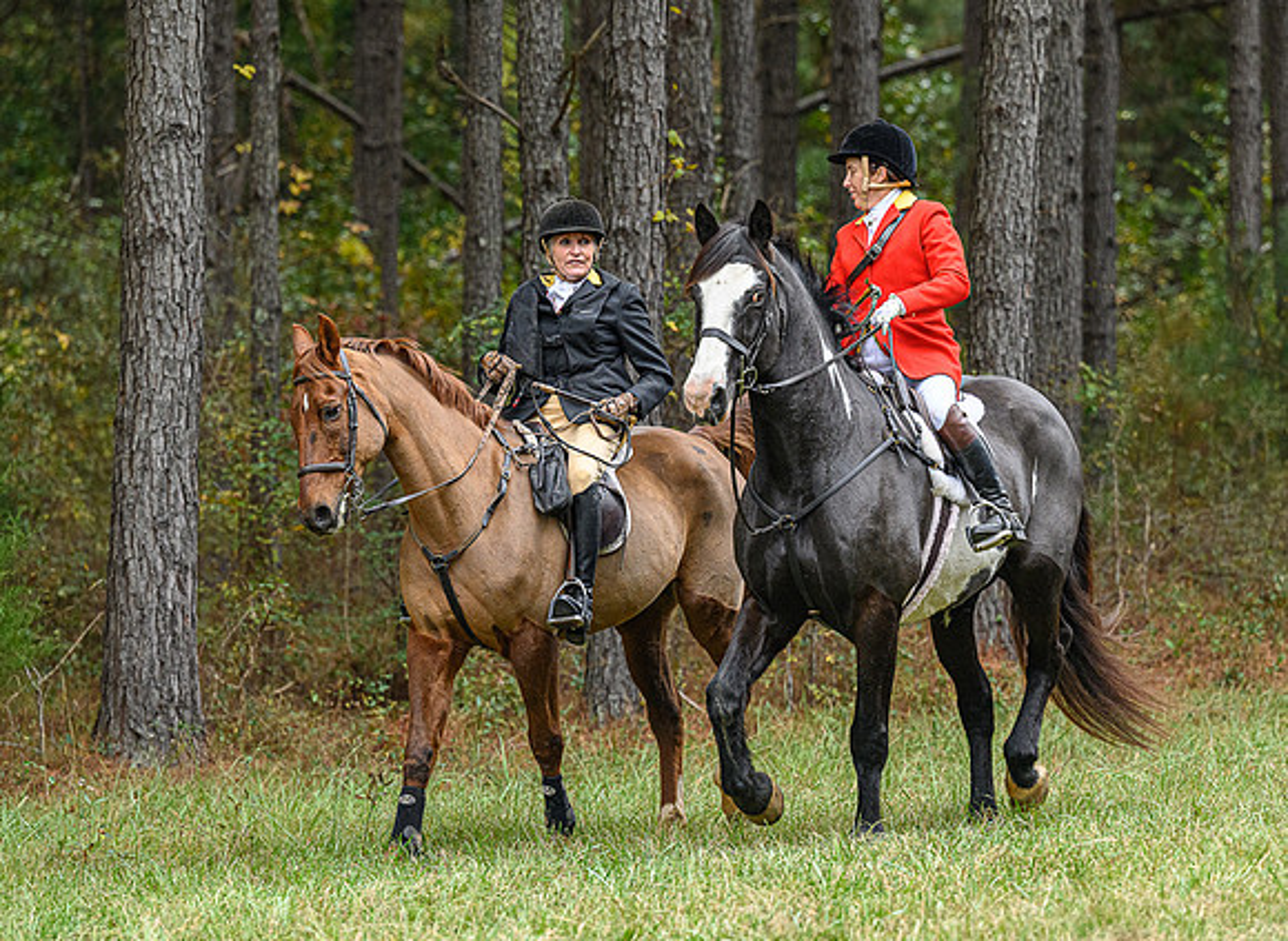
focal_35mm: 207
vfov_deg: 7.1
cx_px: 759
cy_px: 430
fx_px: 7620
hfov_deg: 9.7
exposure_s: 1/800
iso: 1250
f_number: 3.5
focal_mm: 150
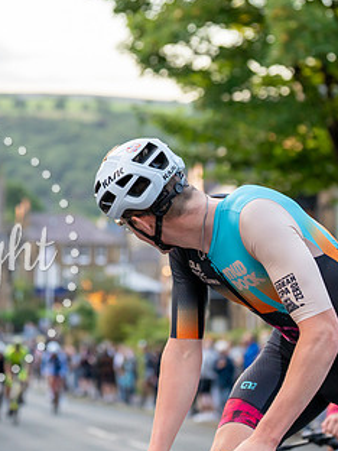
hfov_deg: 11.9
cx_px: 168
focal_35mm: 125
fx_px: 1627
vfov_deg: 15.8
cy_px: 181
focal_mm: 70
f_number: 2.8
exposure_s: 1/1000
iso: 2000
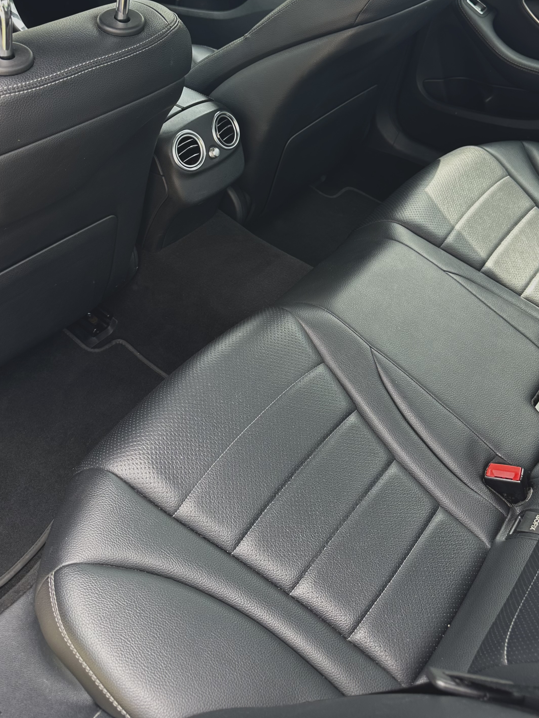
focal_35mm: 34
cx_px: 237
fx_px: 706
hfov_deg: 41.7
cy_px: 227
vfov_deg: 52.7
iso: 64
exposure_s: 1/126
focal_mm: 6.86
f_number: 1.78
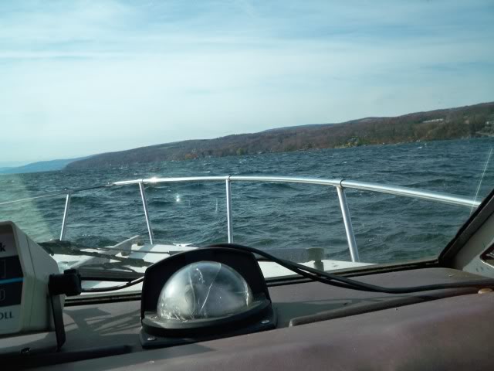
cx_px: 247
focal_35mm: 35
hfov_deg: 52.6
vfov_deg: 40.7
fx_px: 499
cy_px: 186
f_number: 4.7
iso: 125
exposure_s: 1/640
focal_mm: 6.3
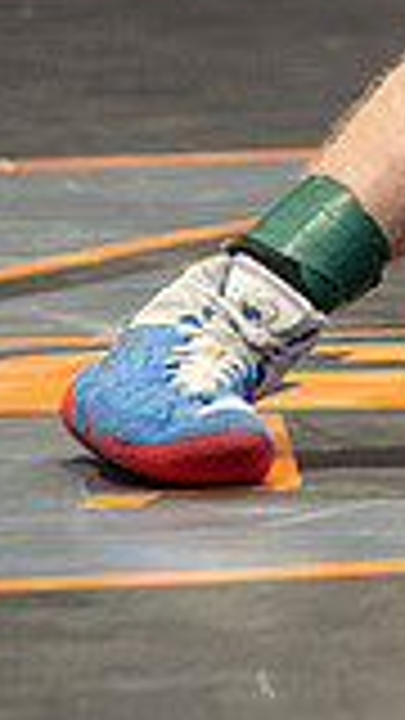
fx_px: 11703
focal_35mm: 613
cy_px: 55
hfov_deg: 2.0
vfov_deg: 3.5
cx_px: 1436
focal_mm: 89
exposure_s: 1/1000
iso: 3200
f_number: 2.8
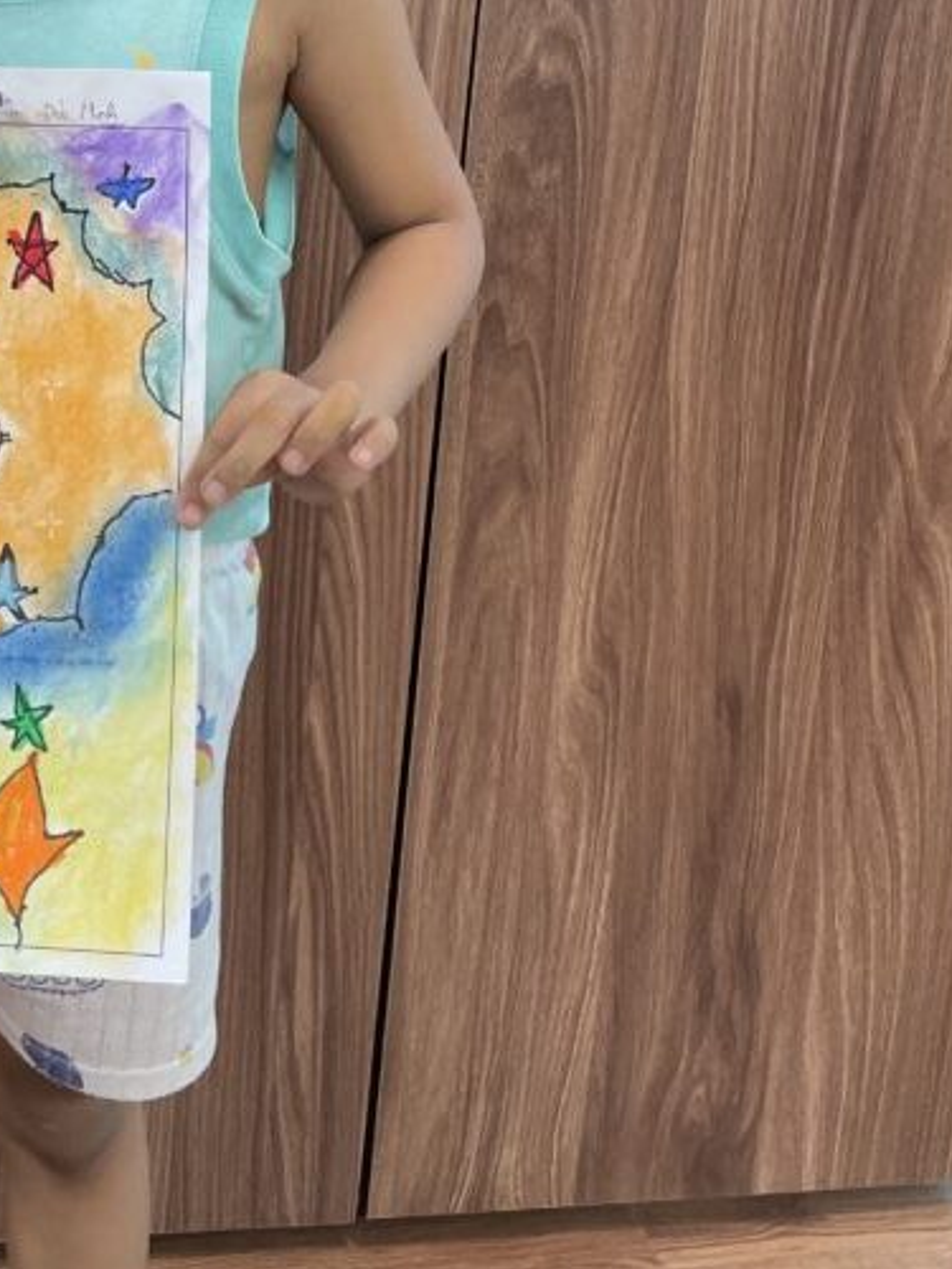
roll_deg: -4.5
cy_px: 5
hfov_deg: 27.1
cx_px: 102
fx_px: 1907
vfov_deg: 33.7
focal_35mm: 52
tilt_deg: -6.9
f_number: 1.6
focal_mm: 4.2
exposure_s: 1/100
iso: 100
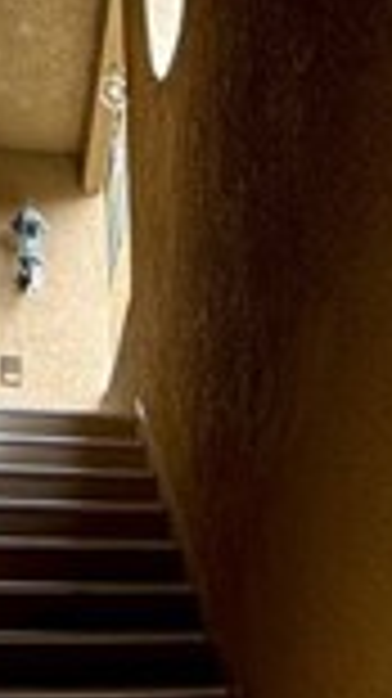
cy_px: 914
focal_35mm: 63
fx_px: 1166
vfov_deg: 27.6
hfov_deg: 18.9
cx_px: 297
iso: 50
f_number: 2.2
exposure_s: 1/99
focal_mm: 2.22
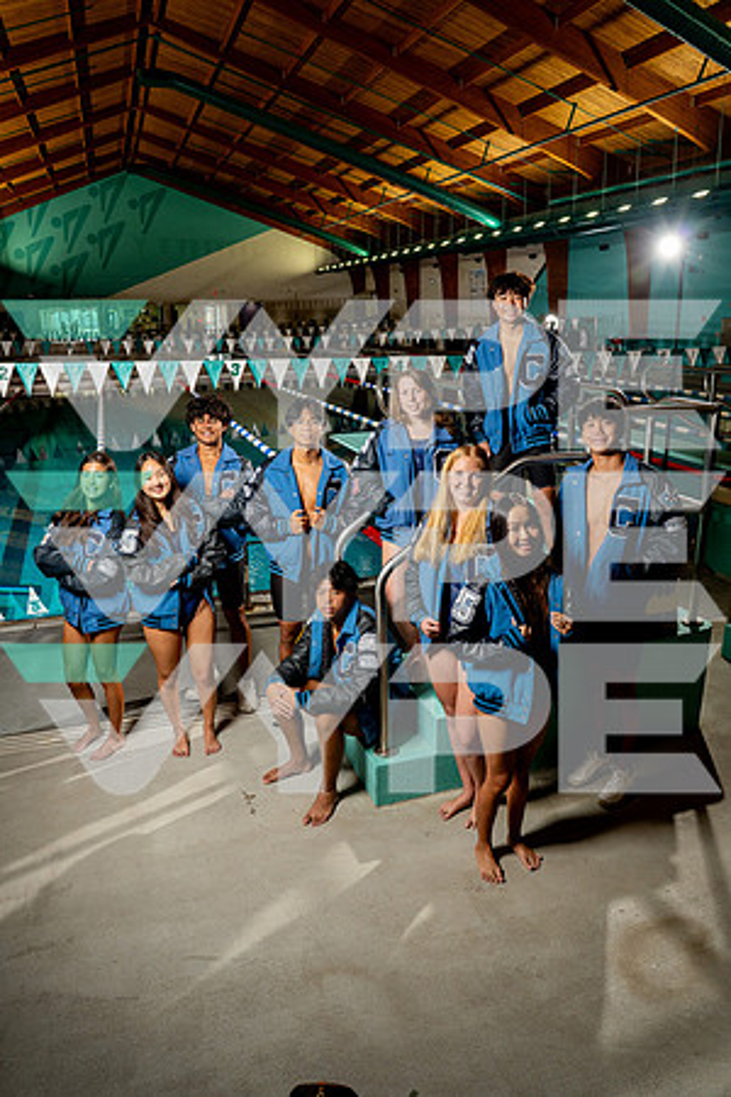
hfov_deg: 51.3
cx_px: 366
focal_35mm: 25
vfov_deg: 71.5
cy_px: 548
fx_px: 761
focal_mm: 25
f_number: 6.3
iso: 640
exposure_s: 1/250
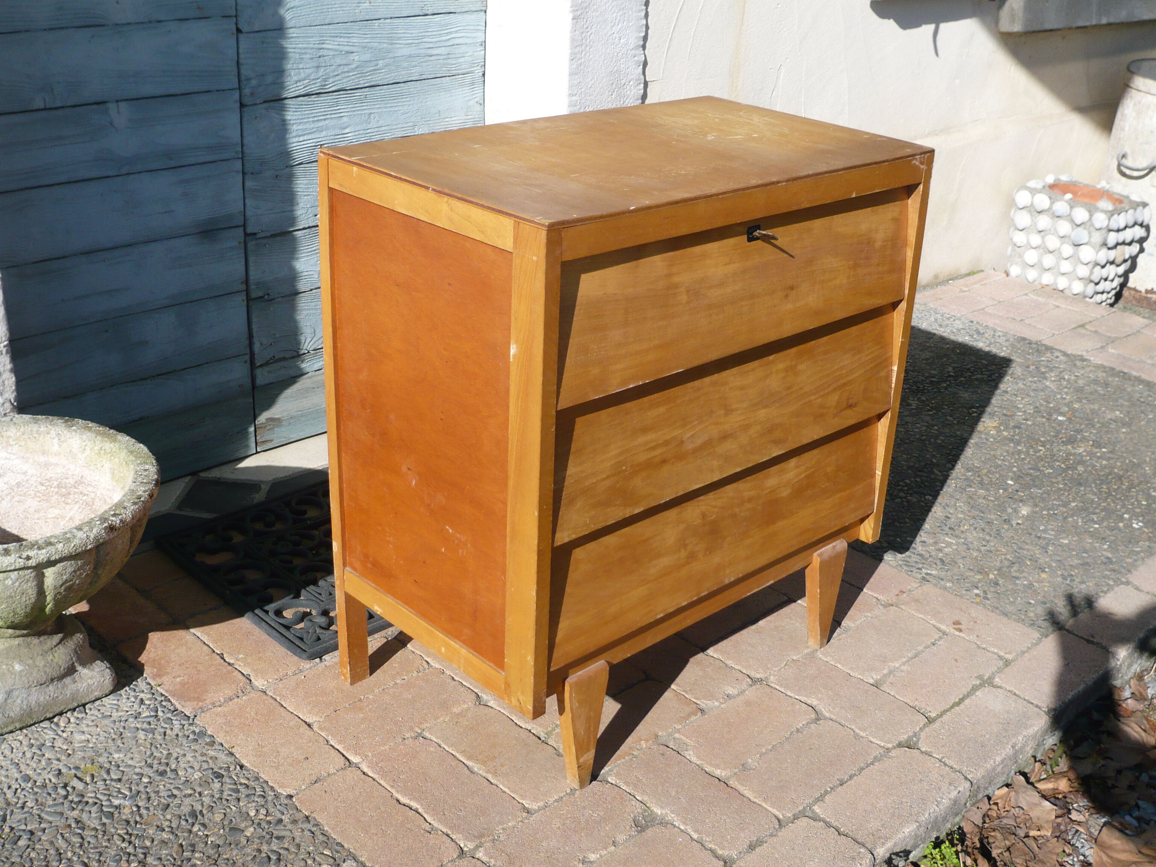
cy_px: 434
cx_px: 578
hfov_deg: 46.8
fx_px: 1336
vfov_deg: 36.0
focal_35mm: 40
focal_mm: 6.6
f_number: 9
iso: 100
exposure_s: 1/125
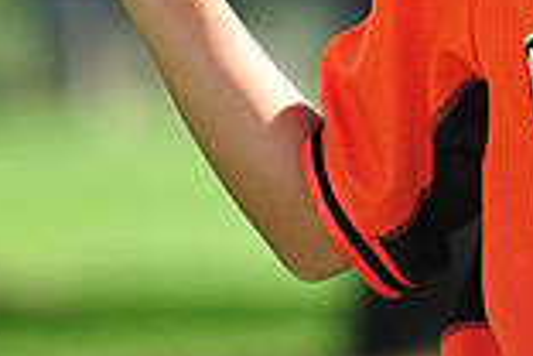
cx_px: 690
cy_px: -291
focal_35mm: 742
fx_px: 10985
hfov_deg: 2.8
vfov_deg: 1.8
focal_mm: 200
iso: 200
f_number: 4.5
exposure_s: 1/640
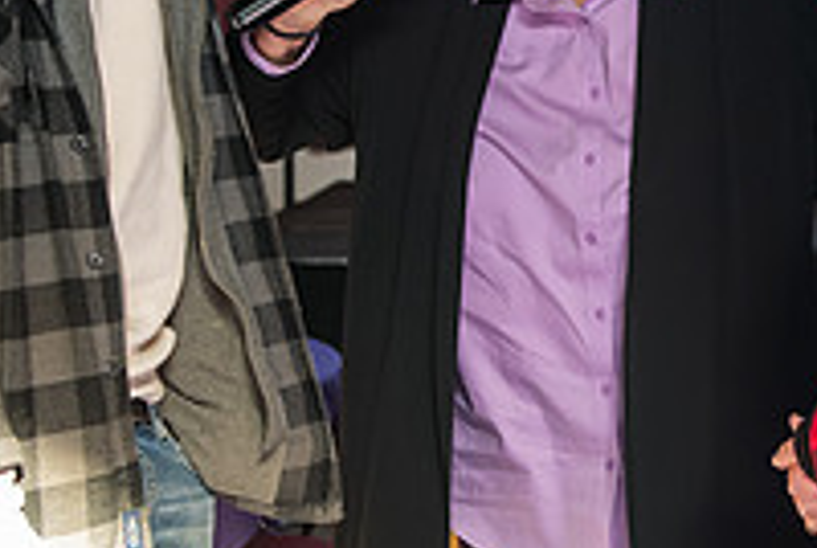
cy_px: 51
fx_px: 2500
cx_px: 846
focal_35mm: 110
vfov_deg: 12.4
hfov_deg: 18.0
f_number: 3.5
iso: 1000
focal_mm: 38
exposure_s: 1/250
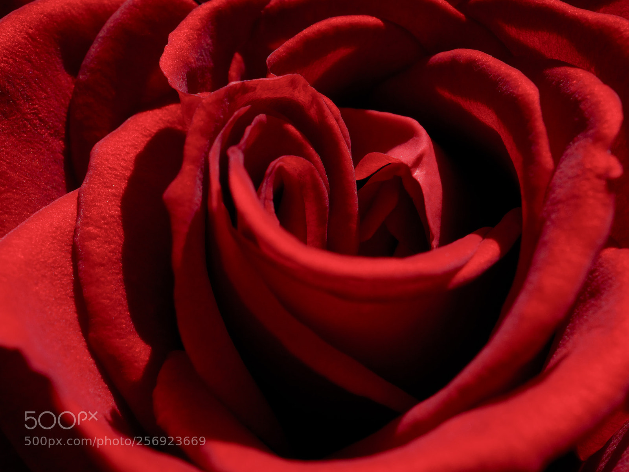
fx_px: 1090
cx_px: 314
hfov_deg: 32.2
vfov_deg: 24.4
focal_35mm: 60
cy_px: 236
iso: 400
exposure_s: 1/160
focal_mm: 30
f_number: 11
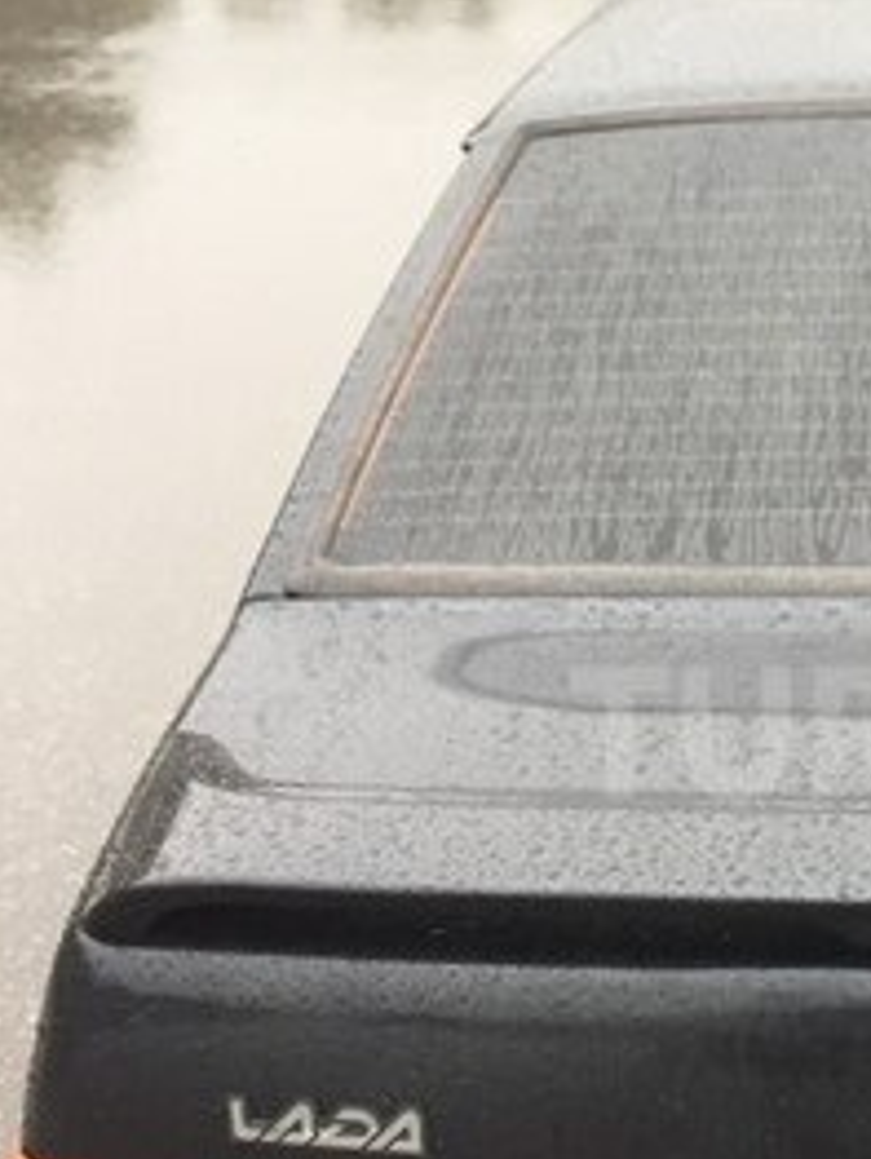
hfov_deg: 19.2
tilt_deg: -19.4
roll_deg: -0.3
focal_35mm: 73
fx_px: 2445
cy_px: 732
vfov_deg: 26.6
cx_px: 1021
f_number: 2.2
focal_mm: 4.15
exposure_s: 1/33
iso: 32
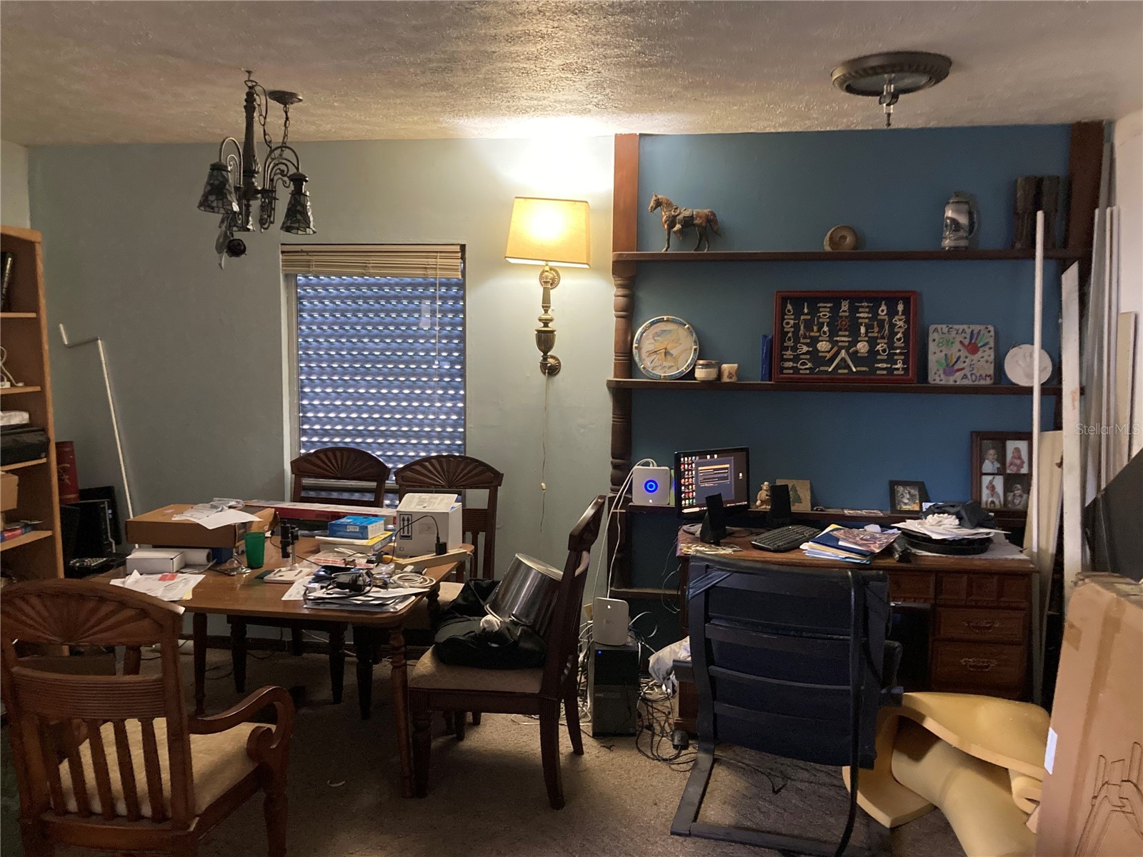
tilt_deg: -6.2
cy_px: 428
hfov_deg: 63.4
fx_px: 925
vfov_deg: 49.7
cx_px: 572
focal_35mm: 28
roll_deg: -0.9
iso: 500
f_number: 1.8
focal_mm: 3.99
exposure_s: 1/30
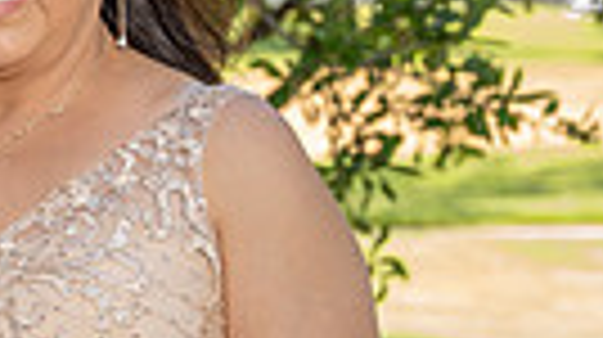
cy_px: 31
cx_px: -505
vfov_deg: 3.6
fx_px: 5414
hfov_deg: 6.2
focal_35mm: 339
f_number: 4.5
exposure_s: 1/125
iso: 80
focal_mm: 54.7
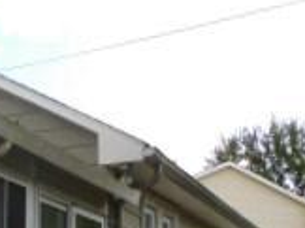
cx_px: -87
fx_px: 836
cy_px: 307
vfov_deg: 14.8
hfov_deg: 19.2
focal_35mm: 95
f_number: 3.3
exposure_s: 1/400
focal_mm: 4.3
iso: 125
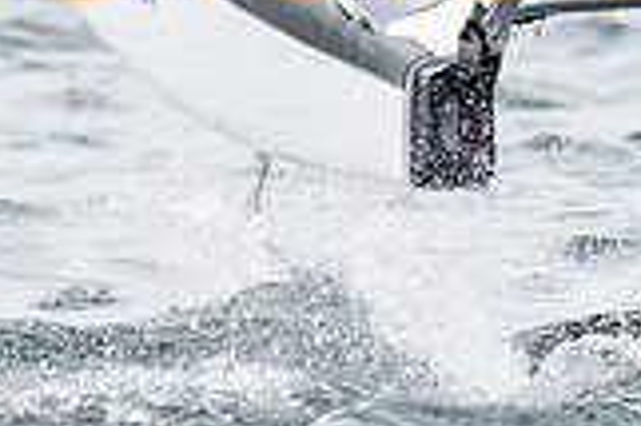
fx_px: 29758
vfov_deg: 0.8
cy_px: -86
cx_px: 733
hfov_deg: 1.2
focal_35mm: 1673
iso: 400
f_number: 5
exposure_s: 1/5000
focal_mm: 300
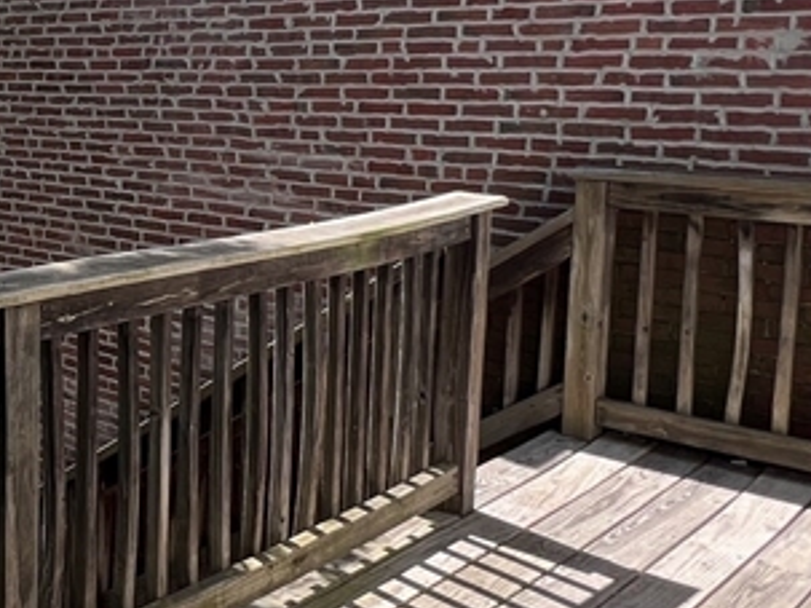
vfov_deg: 32.2
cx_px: -236
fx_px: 1030
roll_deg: +0.1
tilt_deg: -4.3
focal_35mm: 44
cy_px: 150
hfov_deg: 32.6
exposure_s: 1/319
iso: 32
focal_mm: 1.57
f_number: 1.8
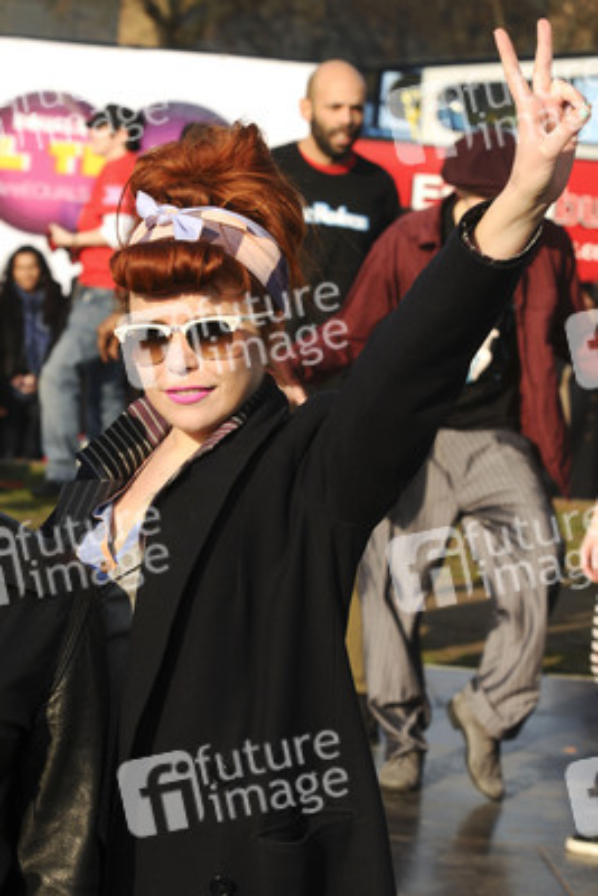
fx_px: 2987
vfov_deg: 17.1
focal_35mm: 120
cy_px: 448
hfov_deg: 11.4
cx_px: 299
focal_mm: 80
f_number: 7.1
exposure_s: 1/250
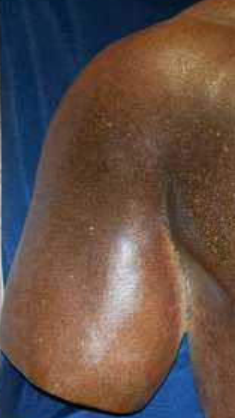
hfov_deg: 17.8
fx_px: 698
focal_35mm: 63
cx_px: 313
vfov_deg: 33.3
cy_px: 205
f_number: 2.7
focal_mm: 6
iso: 80
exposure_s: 1/64
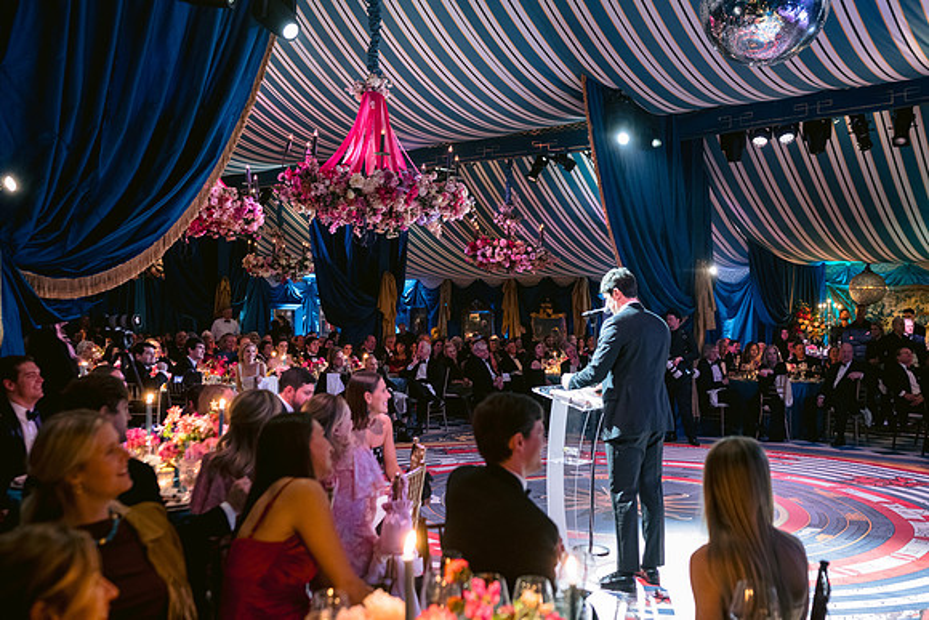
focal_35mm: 35
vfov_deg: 37.9
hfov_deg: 54.4
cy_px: 310
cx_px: 464
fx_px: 903
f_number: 2.8
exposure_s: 1/25
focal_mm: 35
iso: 2000
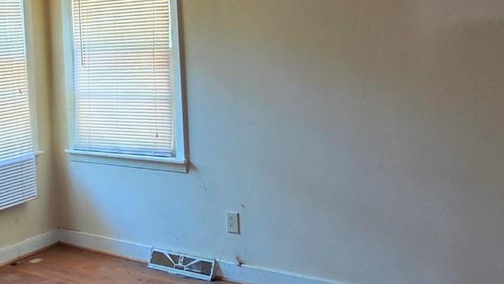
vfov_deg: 25.7
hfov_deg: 42.7
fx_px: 615
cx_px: 105
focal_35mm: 46
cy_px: 80
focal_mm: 2.2
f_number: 2.2
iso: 800
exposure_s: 1/60
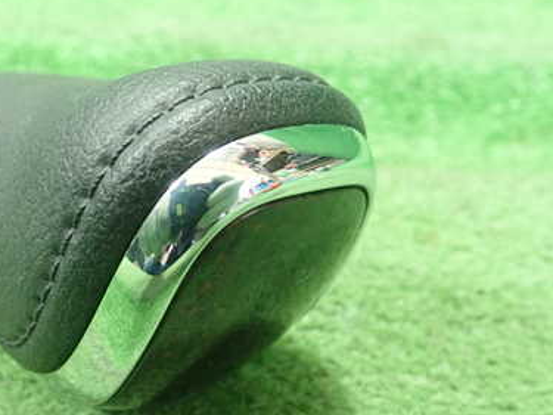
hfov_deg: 39.1
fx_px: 767
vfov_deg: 30.1
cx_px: 173
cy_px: 264
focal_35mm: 48
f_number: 2.3
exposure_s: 1/100
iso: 800
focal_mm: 5.5
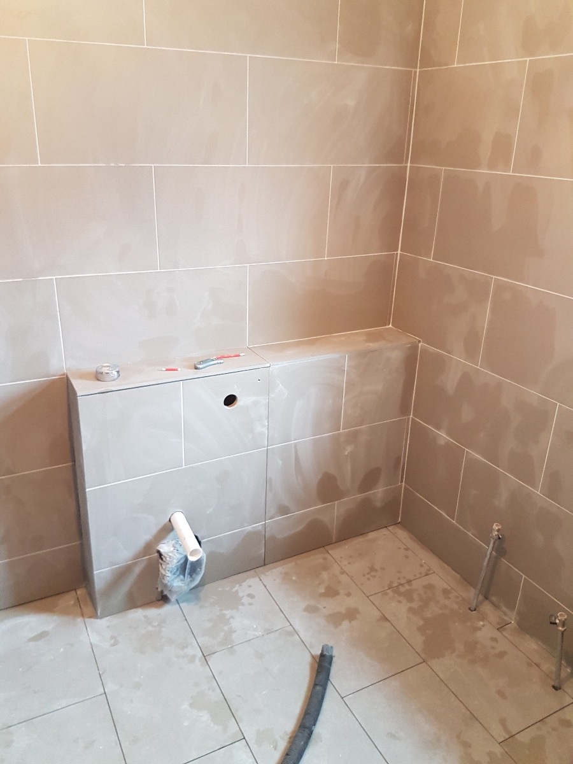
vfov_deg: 67.3
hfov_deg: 53.1
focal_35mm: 26
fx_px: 574
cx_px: 286
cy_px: 382
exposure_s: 1/14
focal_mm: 4.2
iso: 200
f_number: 1.7
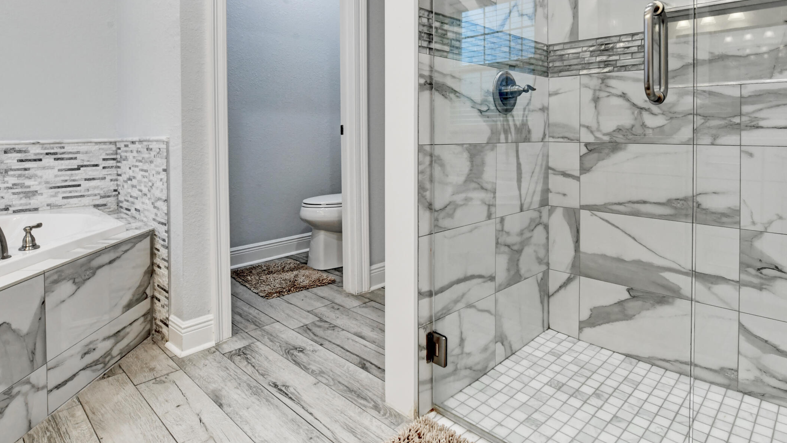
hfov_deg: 83.7
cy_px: 137
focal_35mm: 21
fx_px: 438
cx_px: 421
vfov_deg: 52.2
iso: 640
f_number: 13
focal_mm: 14
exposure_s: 1/15
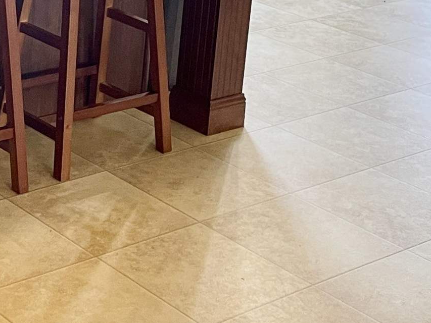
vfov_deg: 15.4
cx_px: -79
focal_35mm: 90
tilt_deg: -10.1
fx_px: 1121
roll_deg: -3.6
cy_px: -130
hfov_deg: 20.4
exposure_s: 1/60
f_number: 1.6
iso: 160
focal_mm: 5.1
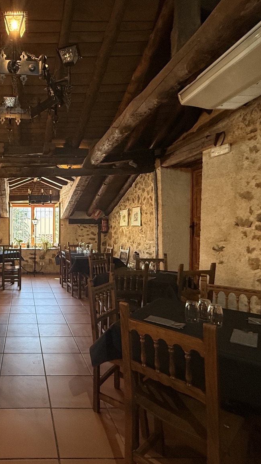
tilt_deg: +0.1
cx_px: 27
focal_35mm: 21
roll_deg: -0.3
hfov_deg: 48.1
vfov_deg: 83.8
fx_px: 258
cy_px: 232
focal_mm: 2.22
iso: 320
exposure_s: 1/100
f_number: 2.2
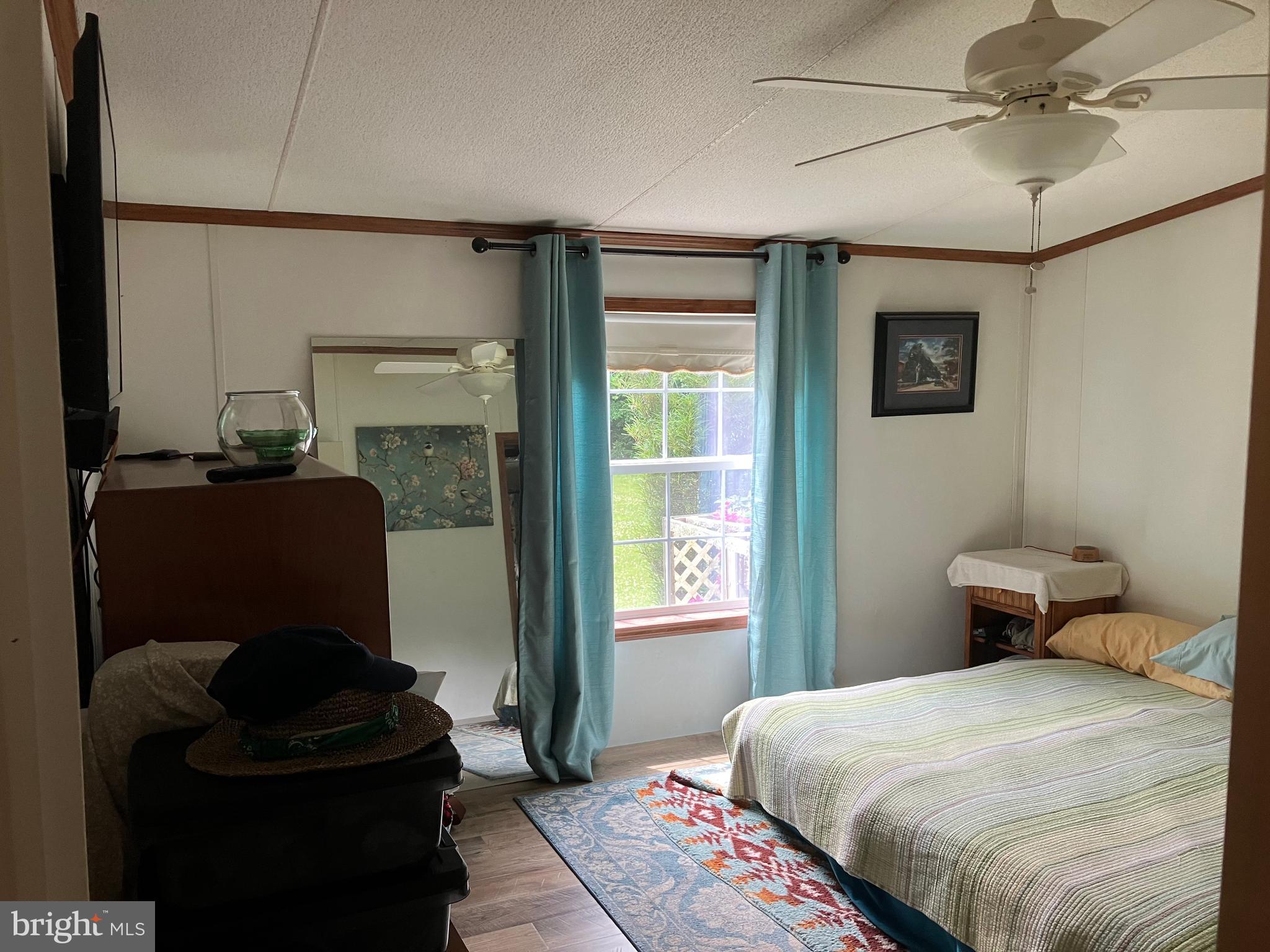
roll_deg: +2.0
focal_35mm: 28
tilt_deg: -5.6
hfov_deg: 63.4
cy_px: 476
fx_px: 1027
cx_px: 635
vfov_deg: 49.7
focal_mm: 3.99
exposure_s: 1/73
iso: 80
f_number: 1.8
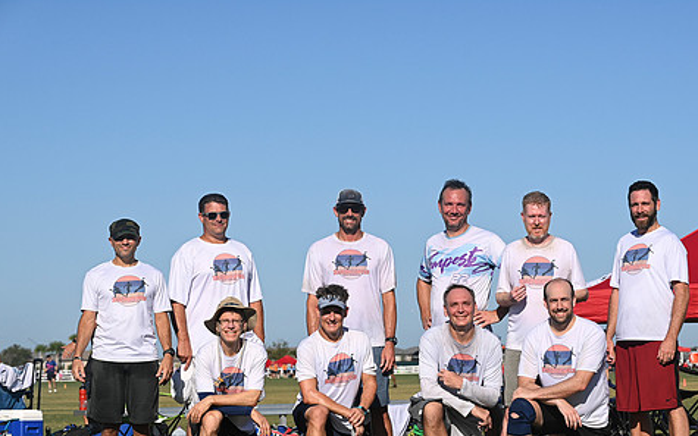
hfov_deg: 15.3
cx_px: 386
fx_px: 2606
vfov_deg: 9.6
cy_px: 281
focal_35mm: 137
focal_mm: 110
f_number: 7.1
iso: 160
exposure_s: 1/1000
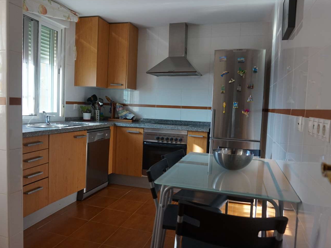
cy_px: 126
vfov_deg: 51.3
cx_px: 158
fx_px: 258
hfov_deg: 65.3
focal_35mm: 27
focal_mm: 16
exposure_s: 1/160
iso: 500
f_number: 4
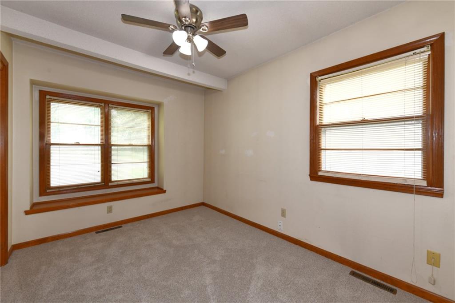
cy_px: 152
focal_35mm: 14
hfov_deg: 104.3
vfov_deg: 81.1
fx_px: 177
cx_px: 228
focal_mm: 14
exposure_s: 1/160
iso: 800
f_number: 7.1
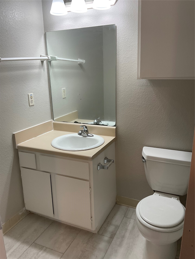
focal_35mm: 29
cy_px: 130
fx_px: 218
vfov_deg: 61.7
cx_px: 98
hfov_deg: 48.2
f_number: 1.8
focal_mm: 3
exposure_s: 1/120
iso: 50
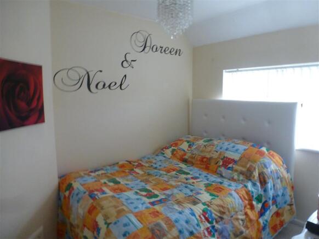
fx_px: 221
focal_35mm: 24
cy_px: 120
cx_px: 160
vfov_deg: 56.9
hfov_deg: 71.6
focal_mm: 4.3
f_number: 3.3
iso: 400
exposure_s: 1/5
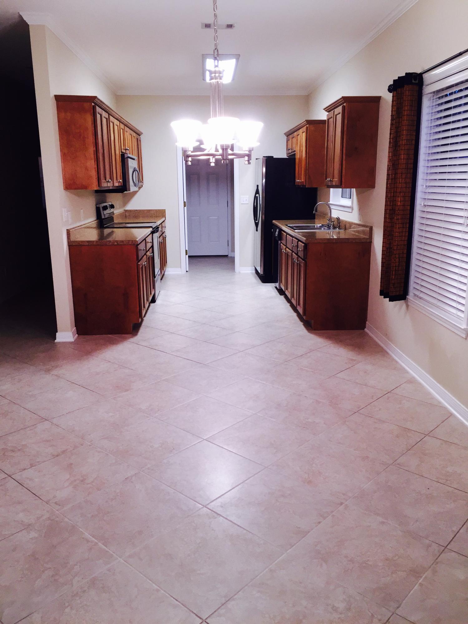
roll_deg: +0.5
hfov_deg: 48.2
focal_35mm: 29
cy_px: 312
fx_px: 523
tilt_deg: -11.9
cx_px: 234
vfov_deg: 61.7
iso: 100
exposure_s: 1/30
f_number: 2.2
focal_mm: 4.15
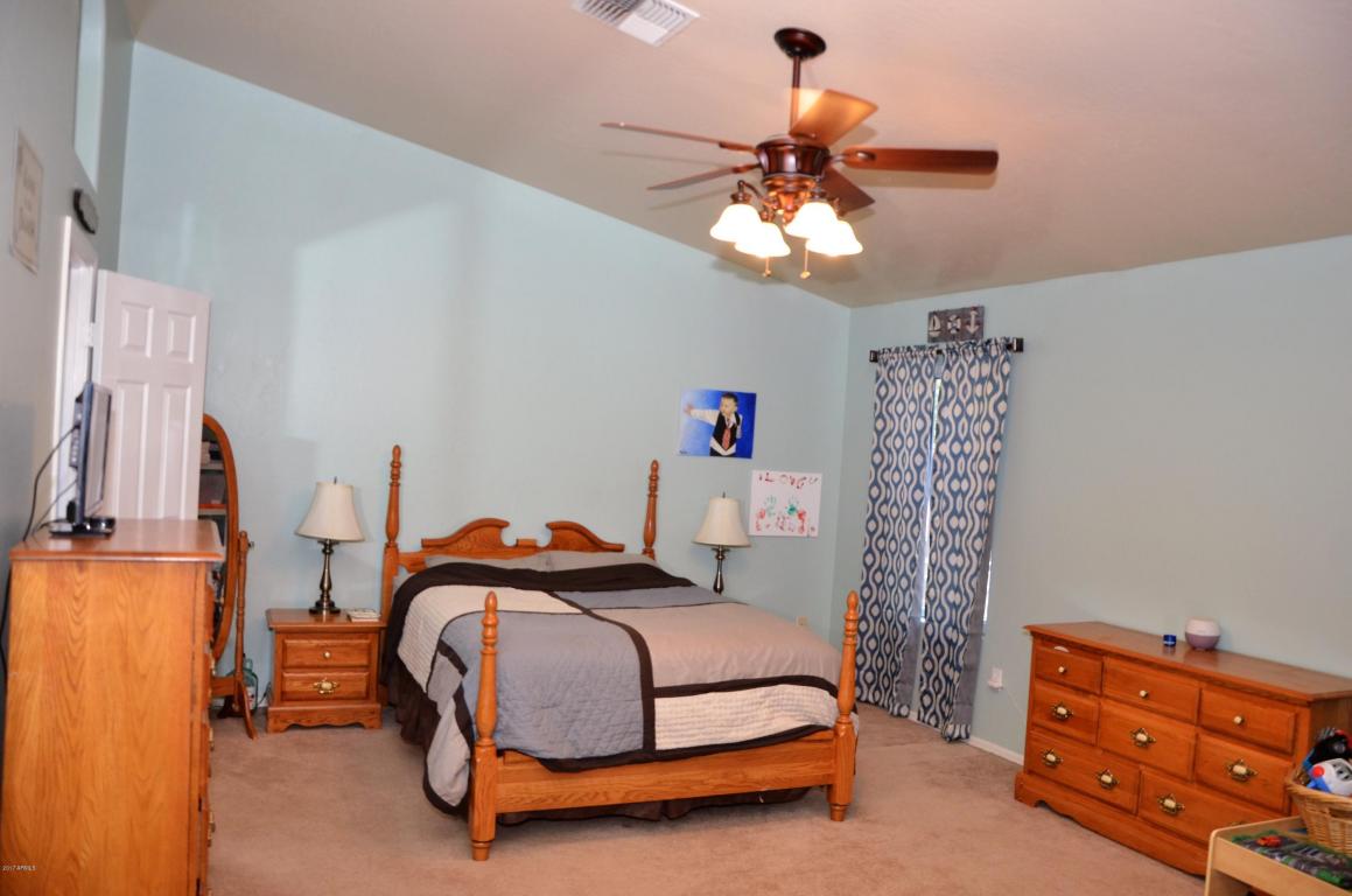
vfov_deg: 47.7
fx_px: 1012
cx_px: 676
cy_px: 448
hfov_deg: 67.5
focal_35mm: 27
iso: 800
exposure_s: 1/60
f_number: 4
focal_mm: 18
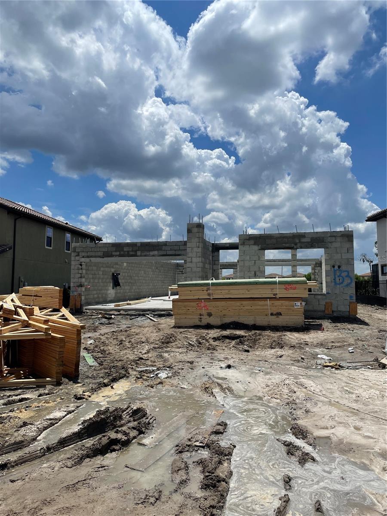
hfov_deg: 53.1
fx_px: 388
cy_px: 258
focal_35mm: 26
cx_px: 194
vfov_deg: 67.3
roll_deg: -0.8
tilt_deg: +4.7
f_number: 1.6
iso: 32
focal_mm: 4.2
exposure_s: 1/9091
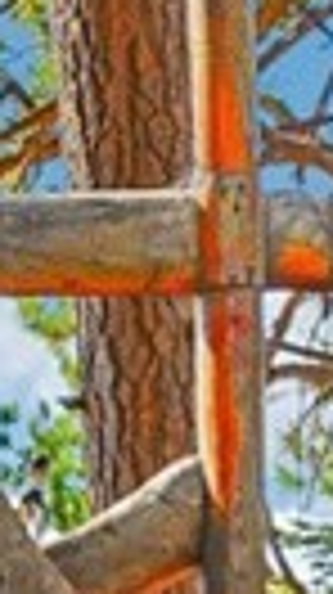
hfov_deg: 9.0
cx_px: 18
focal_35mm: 133
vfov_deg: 15.4
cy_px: 760
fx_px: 2097
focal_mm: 16.4
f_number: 8
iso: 100
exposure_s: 1/50
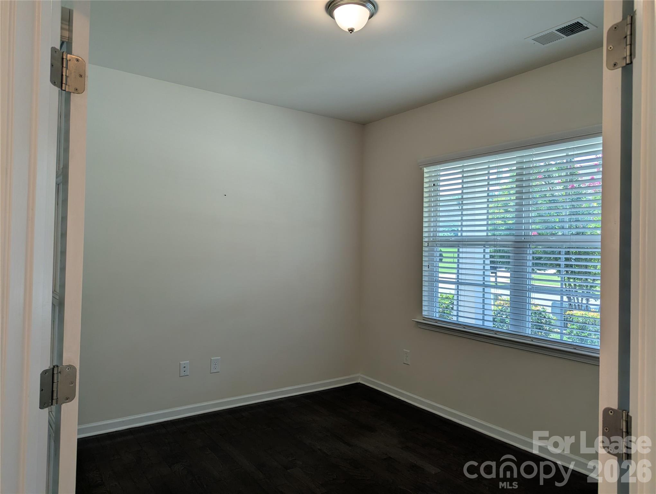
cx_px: 328
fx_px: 455
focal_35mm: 24
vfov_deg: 56.9
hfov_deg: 71.5
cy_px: 247
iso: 43
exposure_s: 1/120
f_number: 1.85
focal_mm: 6.81
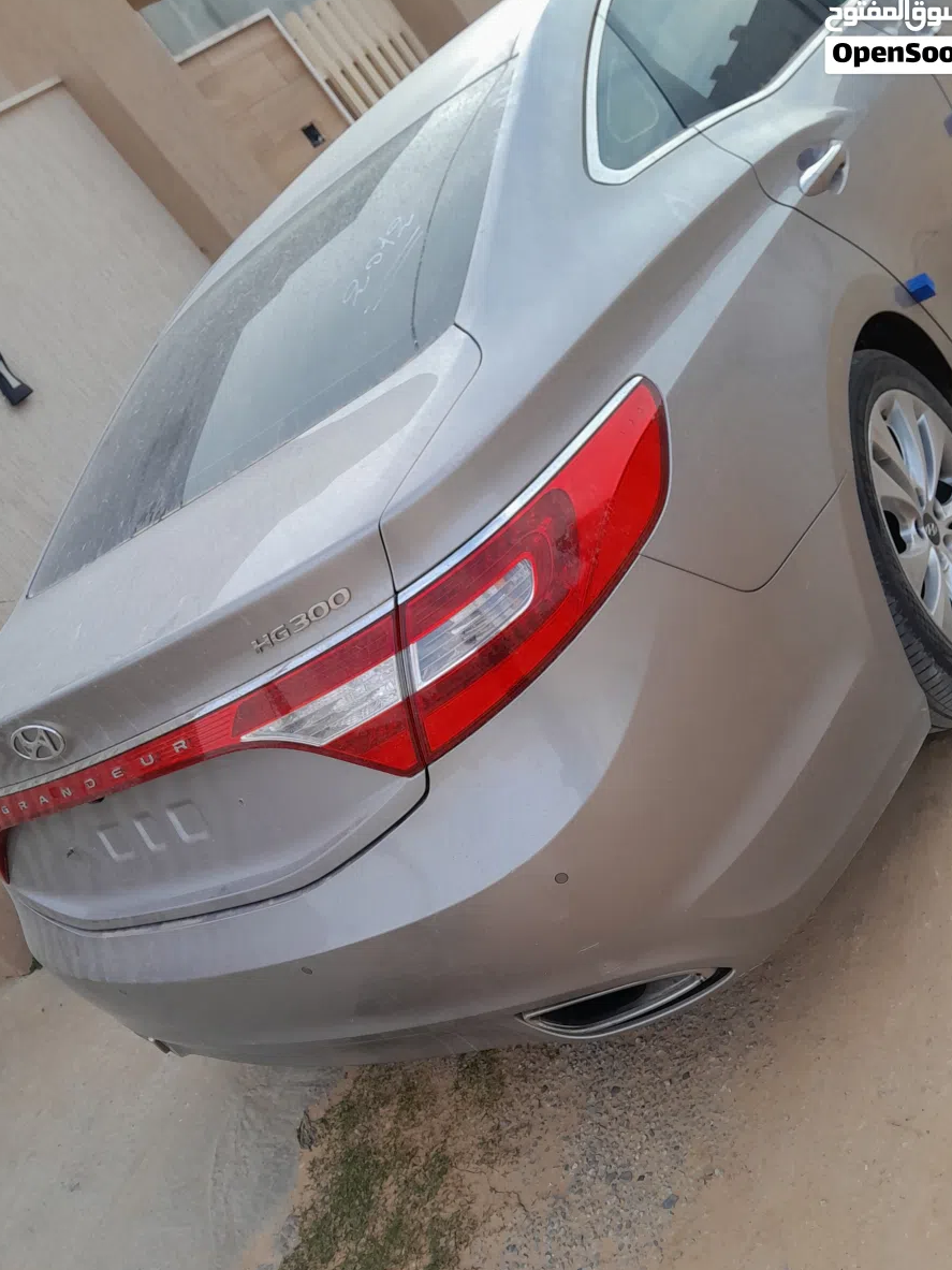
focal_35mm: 30
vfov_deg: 59.8
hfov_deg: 46.8
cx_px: 457
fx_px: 1100
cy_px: 704
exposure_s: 1/153
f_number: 1.8
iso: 40
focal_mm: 3.98
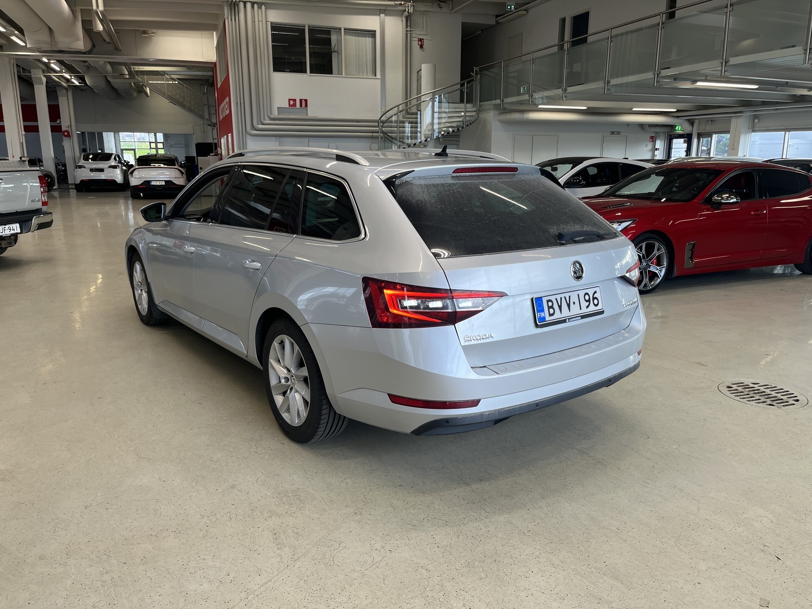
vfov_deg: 53.1
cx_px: 406
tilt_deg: -13.6
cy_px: 304
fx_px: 610
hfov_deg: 67.3
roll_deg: +0.8
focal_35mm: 26
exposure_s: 1/124
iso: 40
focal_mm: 5.1
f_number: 1.6
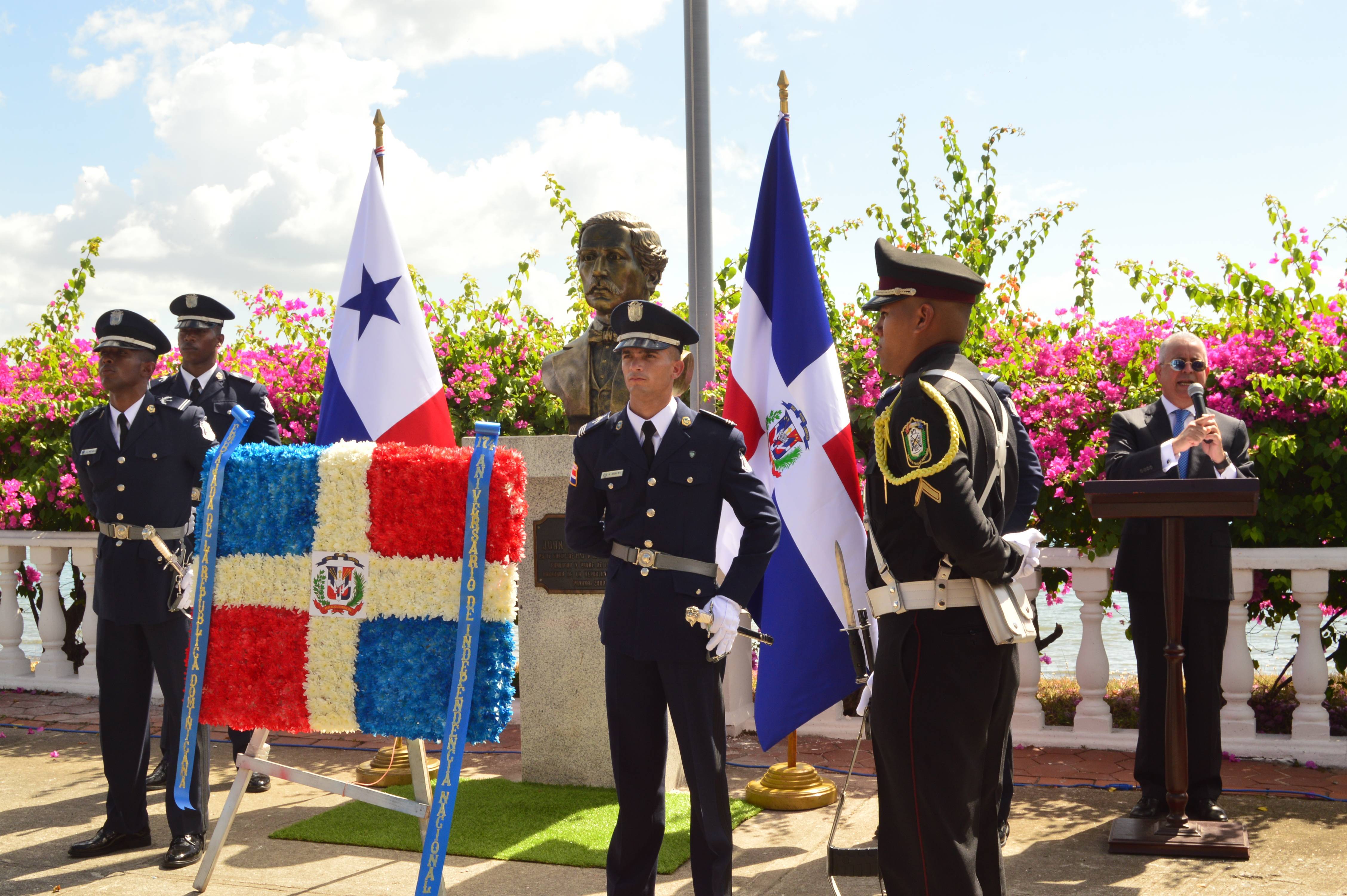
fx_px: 1738
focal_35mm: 46
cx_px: 674
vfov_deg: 28.9
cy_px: 448
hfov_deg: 42.4
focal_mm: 31
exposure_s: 1/125
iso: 200
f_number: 14
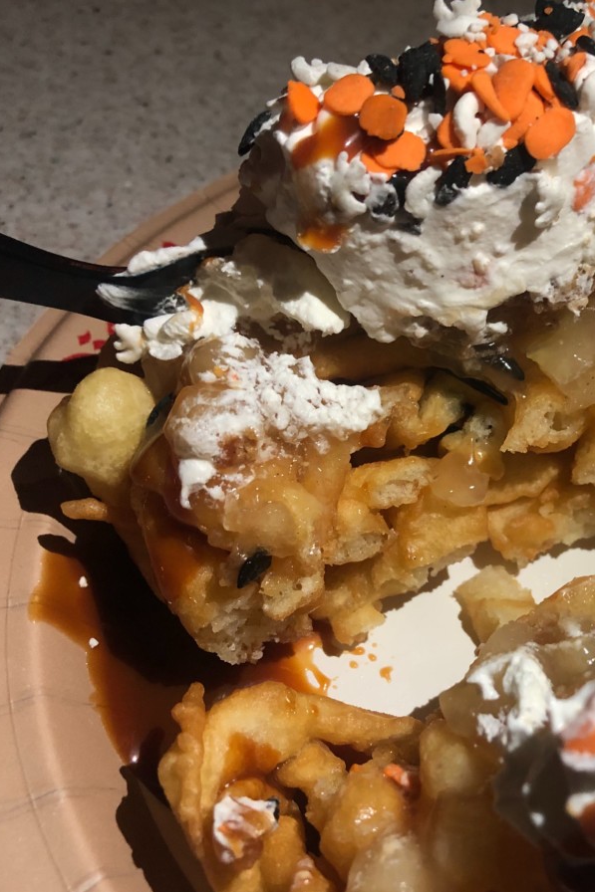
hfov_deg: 32.8
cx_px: 508
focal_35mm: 39
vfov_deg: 49.6
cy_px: 447
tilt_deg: -58.0
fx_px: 967
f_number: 1.8
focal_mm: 4
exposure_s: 1/15
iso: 64
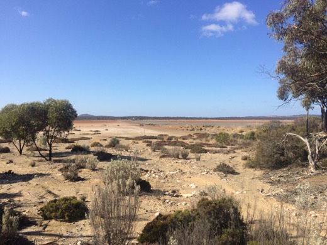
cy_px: 122
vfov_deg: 48.2
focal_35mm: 29
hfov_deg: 61.7
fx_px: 274
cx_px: 164
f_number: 2.2
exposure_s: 1/2160
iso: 32
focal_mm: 4.15
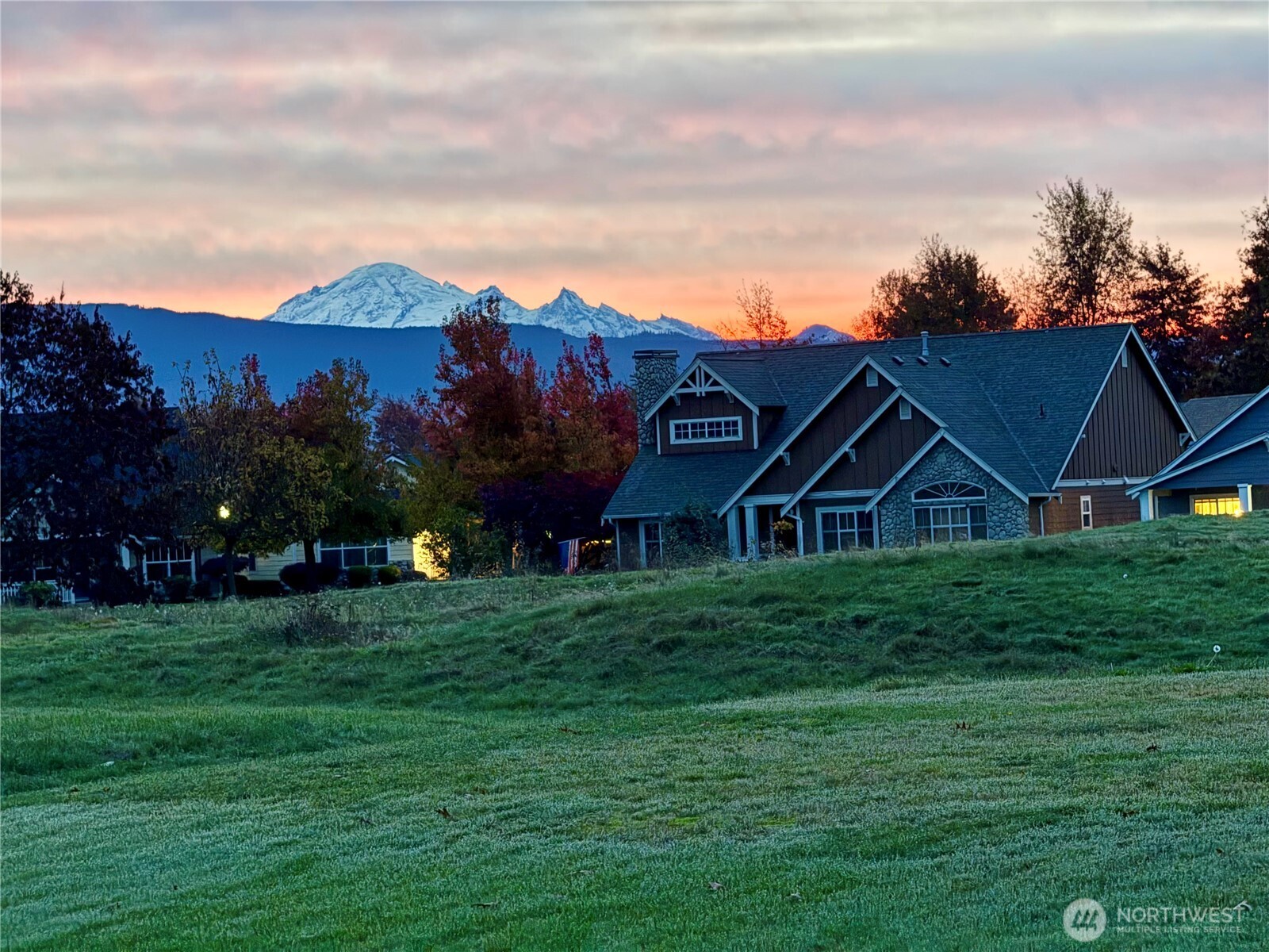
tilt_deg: +0.6
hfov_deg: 16.4
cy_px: 476
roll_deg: +3.0
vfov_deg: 12.3
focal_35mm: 120
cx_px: 634
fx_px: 4399
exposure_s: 1/20
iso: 500
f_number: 2.8
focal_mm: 15.66
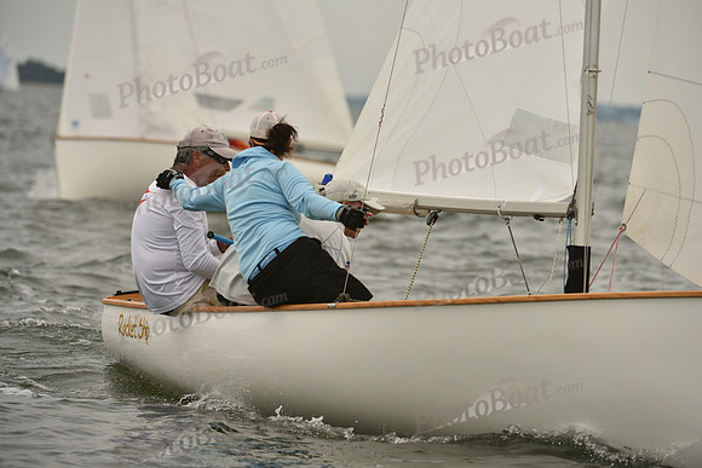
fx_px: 5071
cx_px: 351
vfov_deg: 5.3
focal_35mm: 260
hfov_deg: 7.9
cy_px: 234
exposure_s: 1/1000
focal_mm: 260
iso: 400
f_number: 6.3
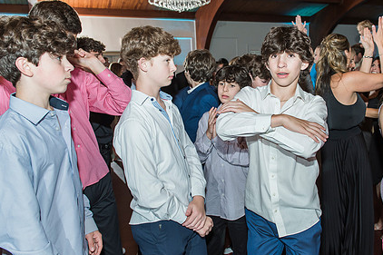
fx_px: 351
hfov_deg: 56.7
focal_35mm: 33
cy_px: 108
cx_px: 233
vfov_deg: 39.8
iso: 800
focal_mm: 24
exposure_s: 1/125
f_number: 4
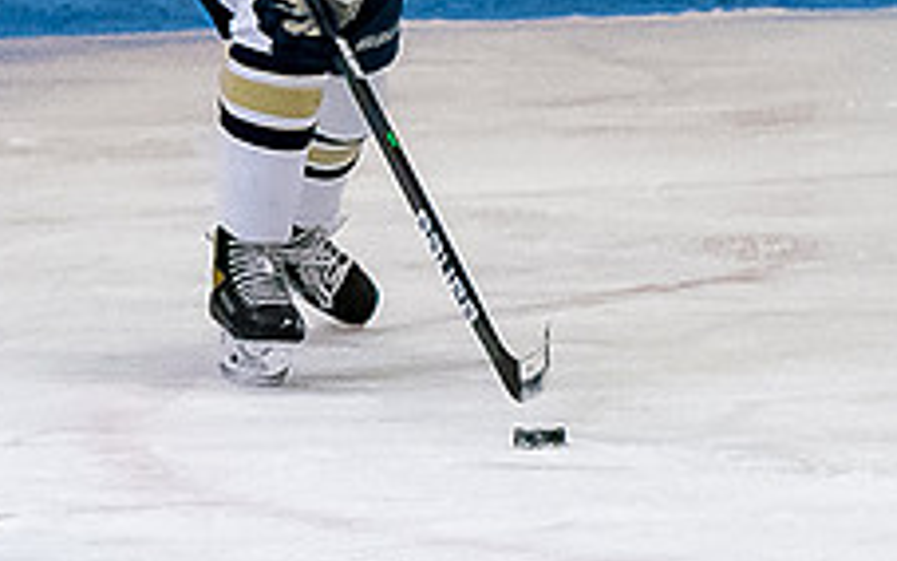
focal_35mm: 1028
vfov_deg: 1.3
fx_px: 25137
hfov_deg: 2.0
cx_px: 284
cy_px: -132
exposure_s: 1/800
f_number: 3.2
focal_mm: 100
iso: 2000
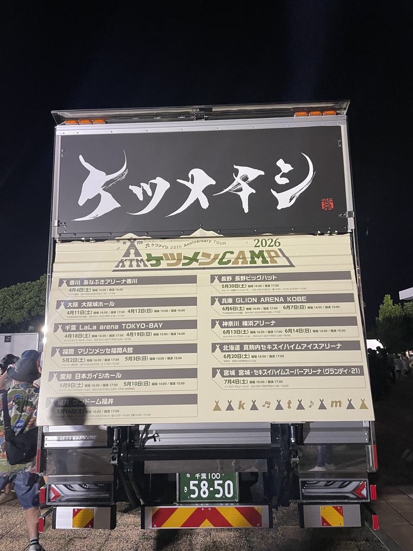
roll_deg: +0.0
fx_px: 414
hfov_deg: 53.1
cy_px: 276
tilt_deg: +7.8
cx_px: 206
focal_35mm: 26
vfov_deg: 67.3
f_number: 1.6
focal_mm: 4.2
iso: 320
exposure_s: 1/60
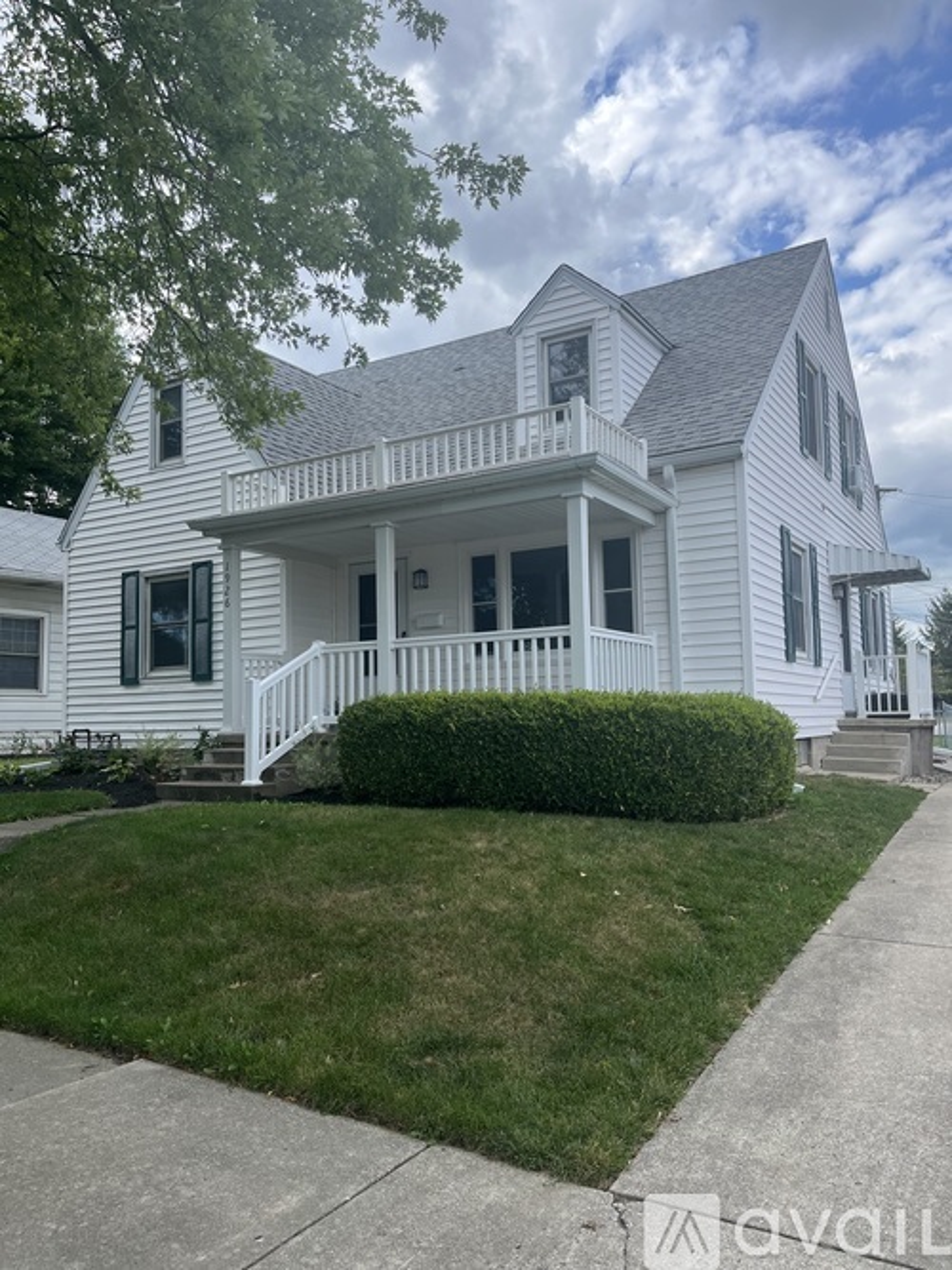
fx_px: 954
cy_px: 635
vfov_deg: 67.3
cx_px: 476
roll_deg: +1.7
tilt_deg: +4.8
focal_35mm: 26
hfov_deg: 53.0
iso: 50
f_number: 1.6
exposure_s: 1/1477
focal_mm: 5.1
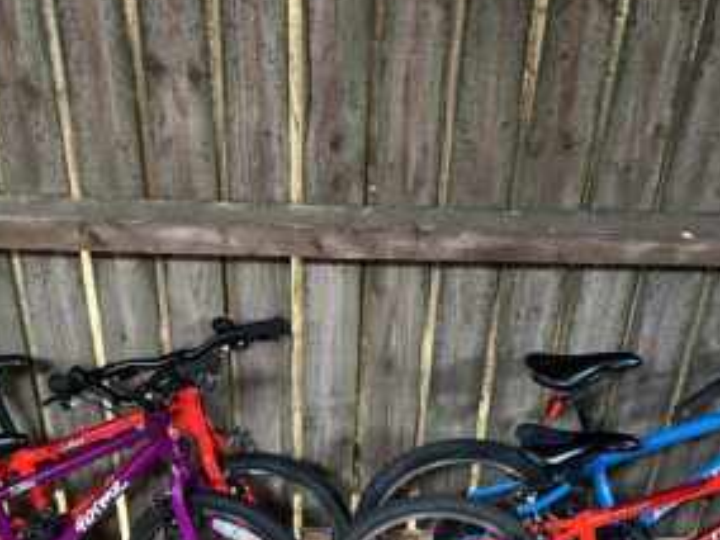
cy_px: 375
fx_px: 915
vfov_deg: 32.5
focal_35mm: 44
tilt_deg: -34.9
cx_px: 375
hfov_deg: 42.9
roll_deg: -2.3
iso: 640
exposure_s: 1/40
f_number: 1.6
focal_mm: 5.1
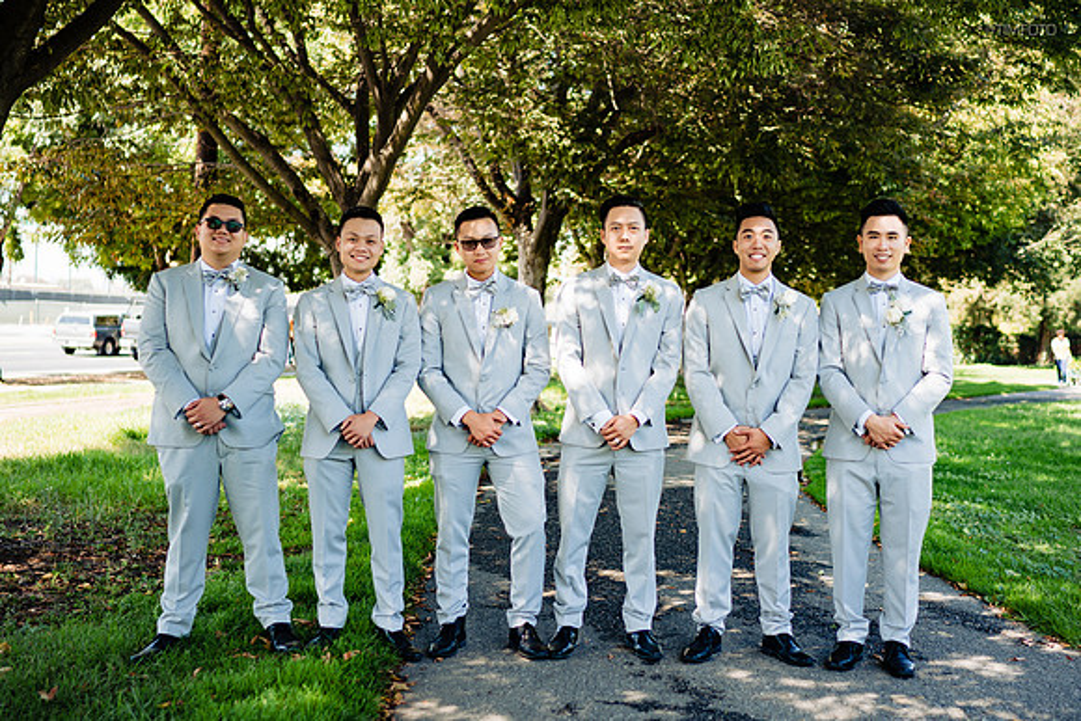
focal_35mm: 44
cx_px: 556
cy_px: 373
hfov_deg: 44.6
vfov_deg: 30.6
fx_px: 1318
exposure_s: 1/400
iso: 100
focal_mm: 35
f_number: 1.8
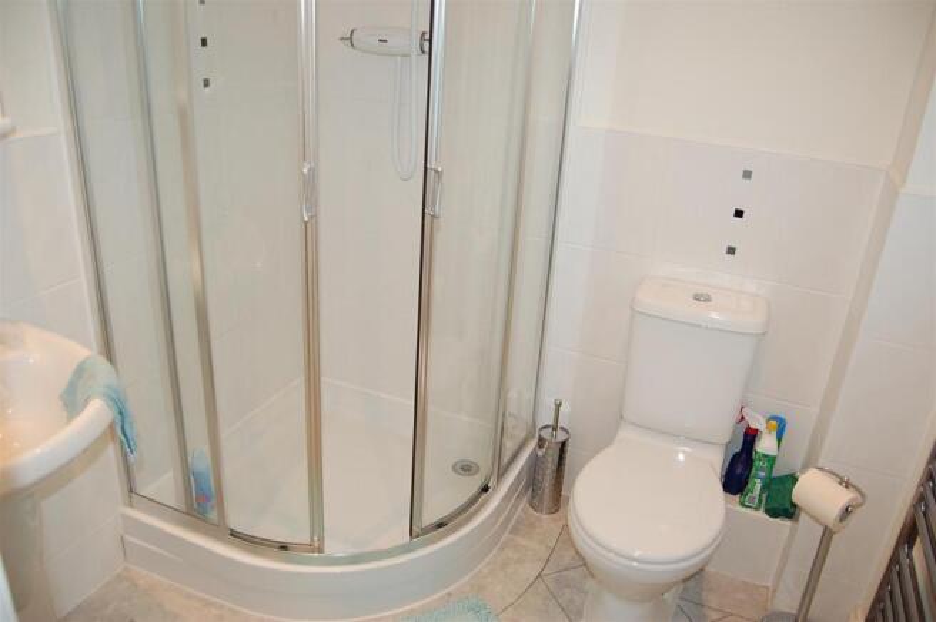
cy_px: 311
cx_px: 468
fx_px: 701
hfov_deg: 67.4
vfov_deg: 47.8
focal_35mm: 27
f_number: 3.5
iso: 400
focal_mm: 18
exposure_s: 1/60
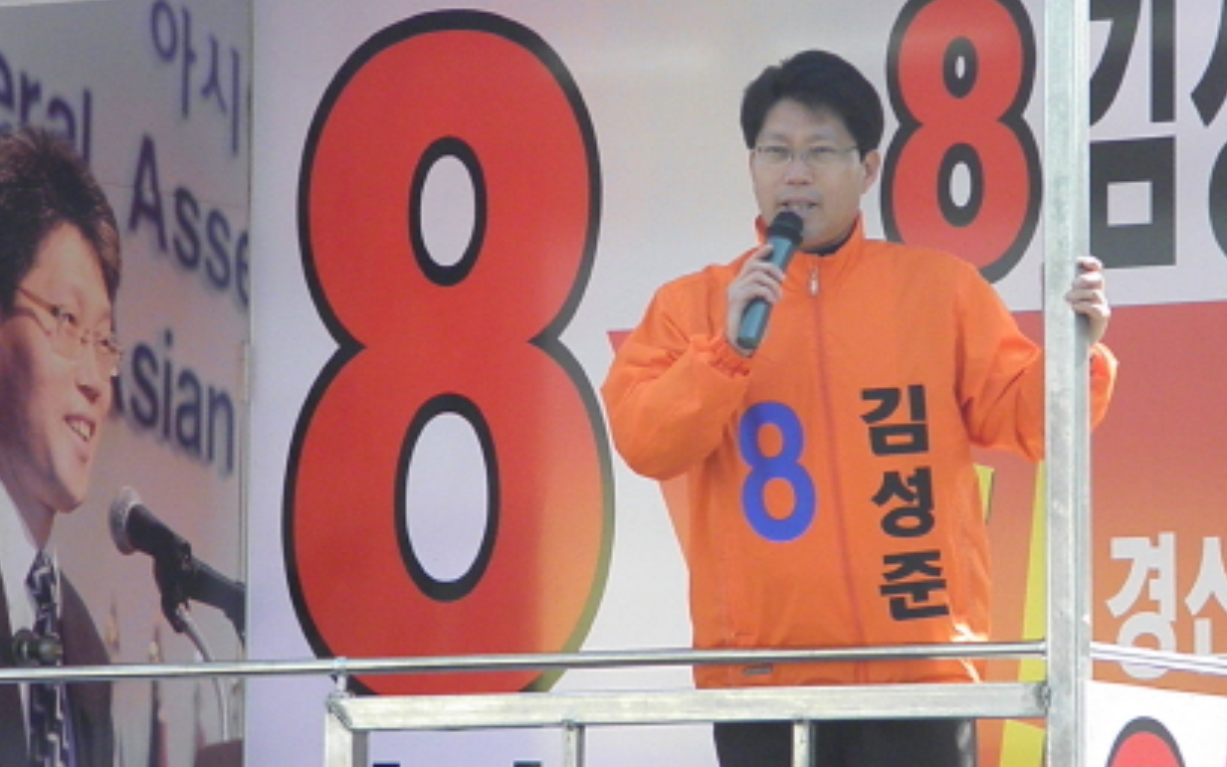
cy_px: 363
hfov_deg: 10.3
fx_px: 6789
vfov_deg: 6.5
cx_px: 654
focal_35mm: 203
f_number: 10.2
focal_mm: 31.4
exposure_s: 1/320
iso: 800
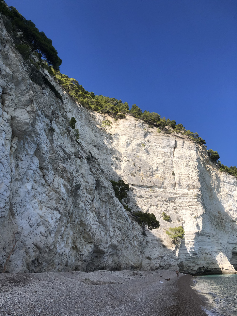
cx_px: 118
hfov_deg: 49.7
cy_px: 158
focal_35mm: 28
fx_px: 256
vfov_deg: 63.4
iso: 20
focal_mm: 4
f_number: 1.8
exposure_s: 1/2183
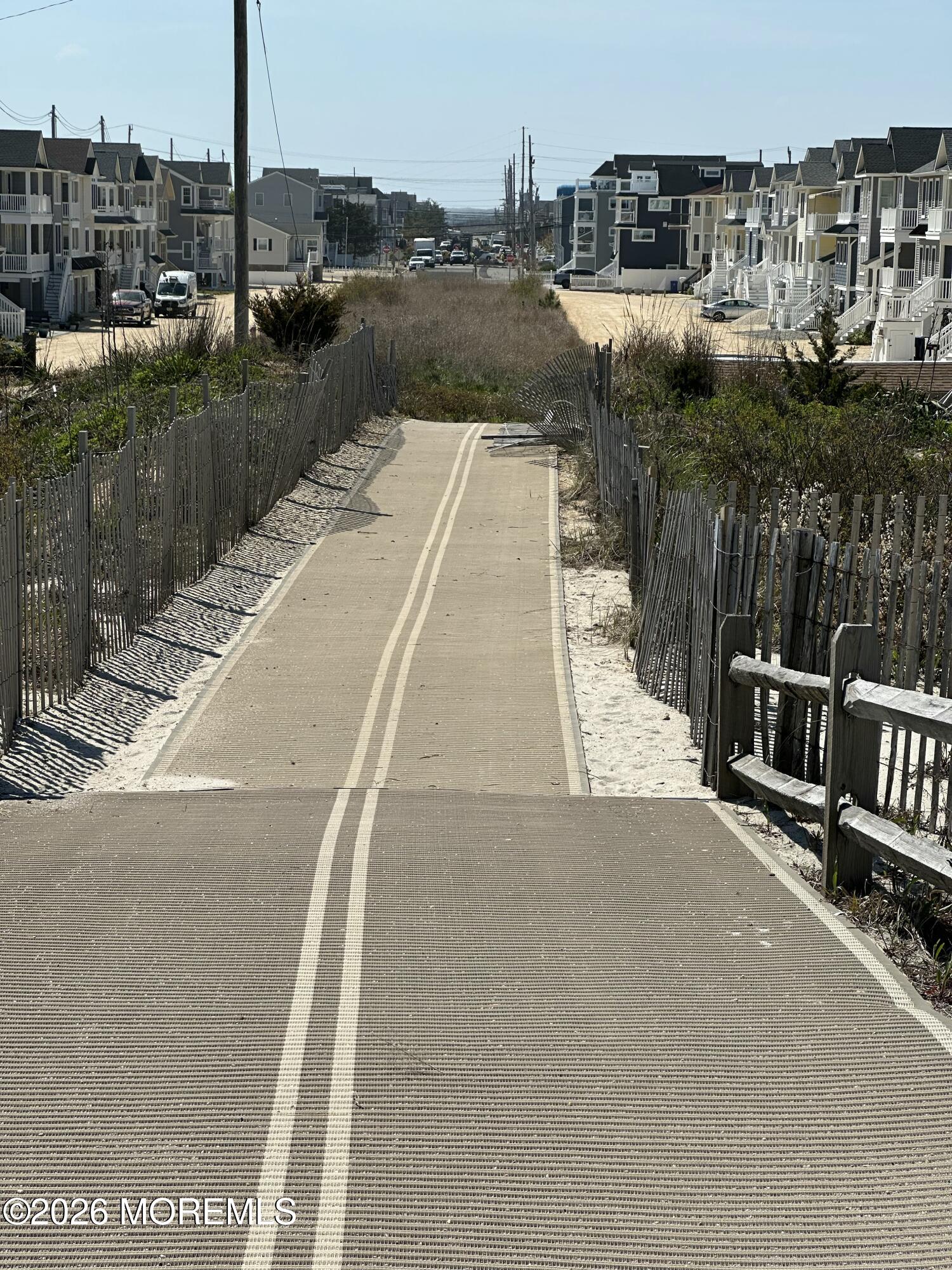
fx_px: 2824
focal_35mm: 77
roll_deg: -3.5
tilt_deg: -7.7
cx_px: 476
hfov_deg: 19.1
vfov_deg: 25.3
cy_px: 635
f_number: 2.8
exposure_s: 1/1376
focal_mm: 9
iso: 32
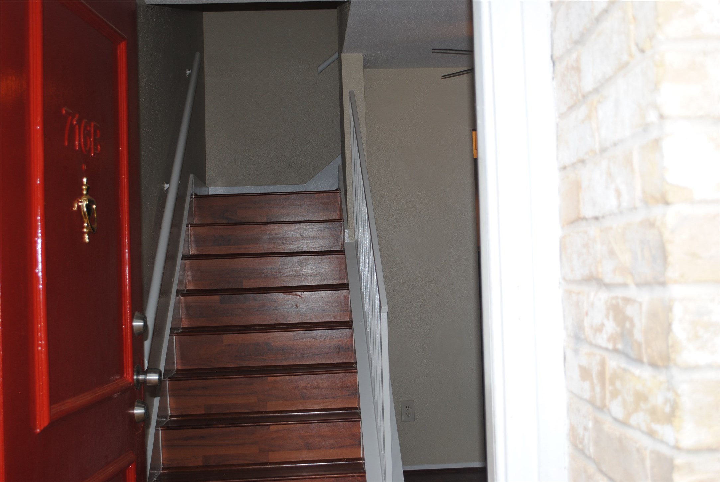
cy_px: 241
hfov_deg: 41.1
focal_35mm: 48
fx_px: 961
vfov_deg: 28.1
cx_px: 360
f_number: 4.8
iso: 100
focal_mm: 32
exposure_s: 1/125
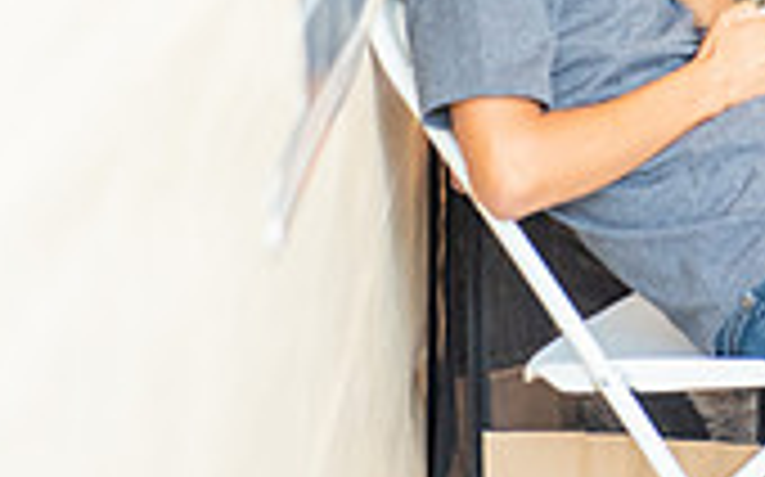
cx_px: 882
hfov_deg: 8.5
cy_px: -295
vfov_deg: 5.3
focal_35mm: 244
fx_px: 5084
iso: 640
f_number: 5
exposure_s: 1/250
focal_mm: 70
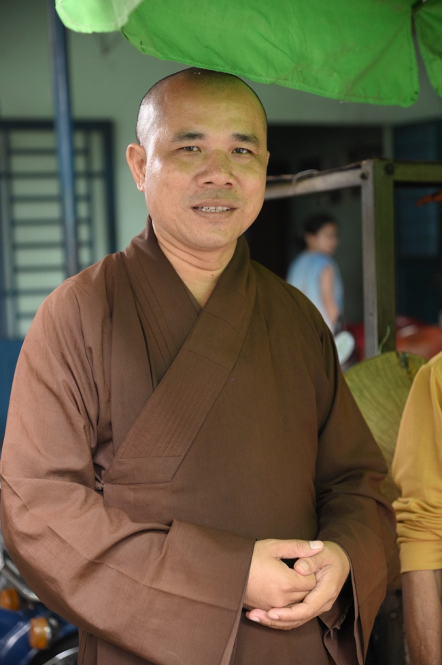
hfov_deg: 19.4
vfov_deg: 28.9
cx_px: 221
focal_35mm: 70
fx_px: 1291
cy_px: 332
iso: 2500
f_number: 4
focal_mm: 70
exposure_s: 1/125
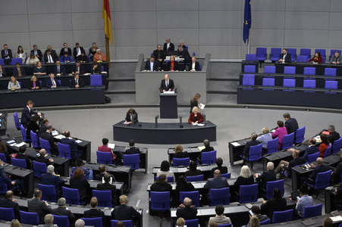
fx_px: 570
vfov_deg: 22.6
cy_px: 114
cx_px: 171
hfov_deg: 33.4
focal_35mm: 60
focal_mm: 60
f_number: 5
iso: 5000
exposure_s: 1/320
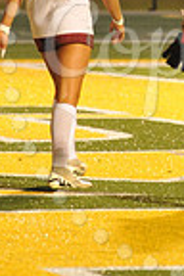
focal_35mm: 685
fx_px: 5251
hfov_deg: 2.0
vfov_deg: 3.0
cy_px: 52
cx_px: 234
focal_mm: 170
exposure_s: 1/160
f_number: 4.5
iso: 4000
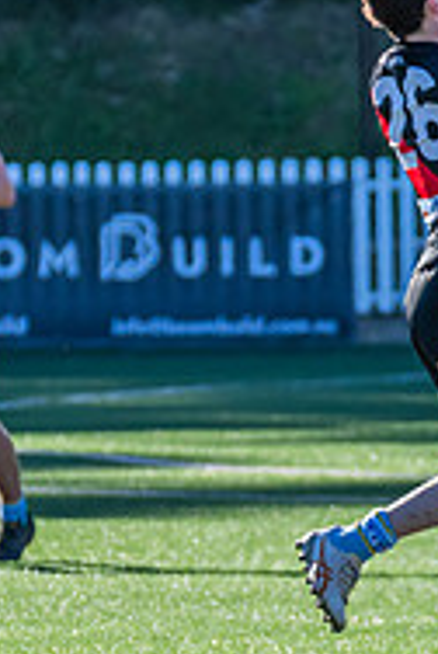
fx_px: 22564
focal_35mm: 1241
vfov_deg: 1.7
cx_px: 405
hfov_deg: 1.1
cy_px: 324
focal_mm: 340
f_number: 8
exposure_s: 1/1250
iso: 800
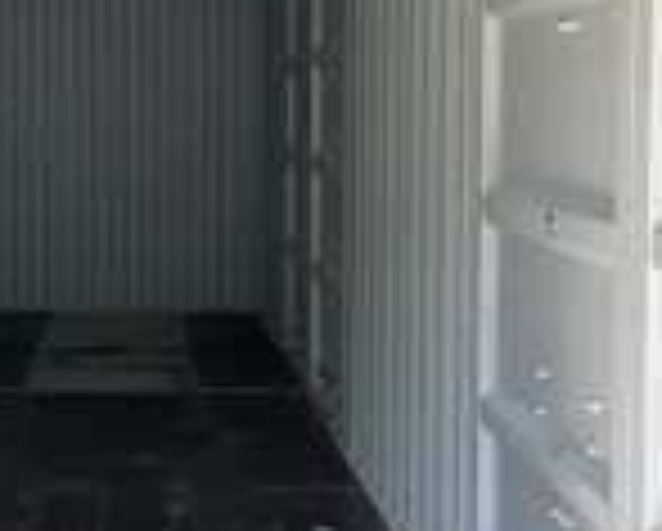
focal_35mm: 77
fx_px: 1511
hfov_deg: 24.3
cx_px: 126
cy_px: 189
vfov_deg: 19.9
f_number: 1.8
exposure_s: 1/122
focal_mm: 3
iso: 25
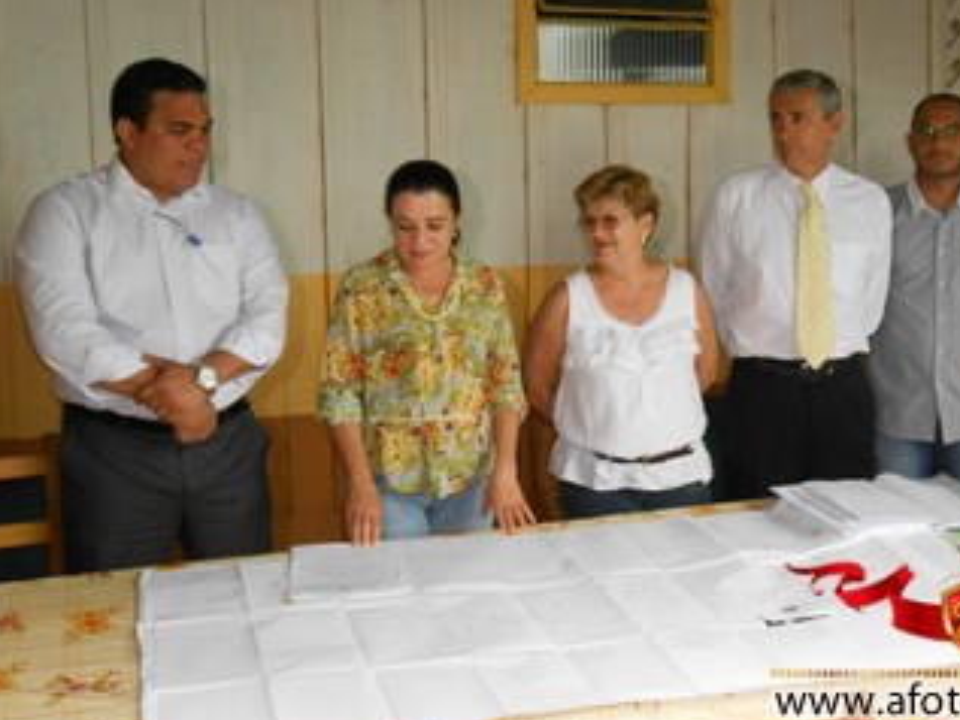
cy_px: 299
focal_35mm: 48
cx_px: 594
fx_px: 1332
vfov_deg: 30.2
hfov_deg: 39.4
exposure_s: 1/30
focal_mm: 6.8
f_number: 4.2
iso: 320
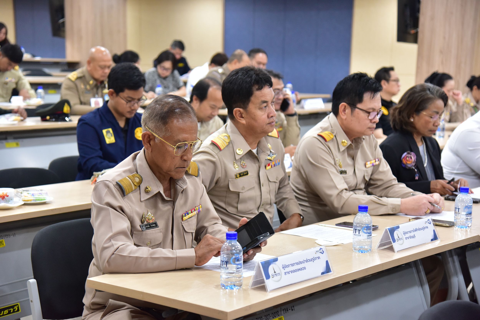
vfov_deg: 20.9
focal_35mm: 65
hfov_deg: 31.0
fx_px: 867
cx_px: 240
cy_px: 160
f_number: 4.5
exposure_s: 1/80
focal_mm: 65
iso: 2500
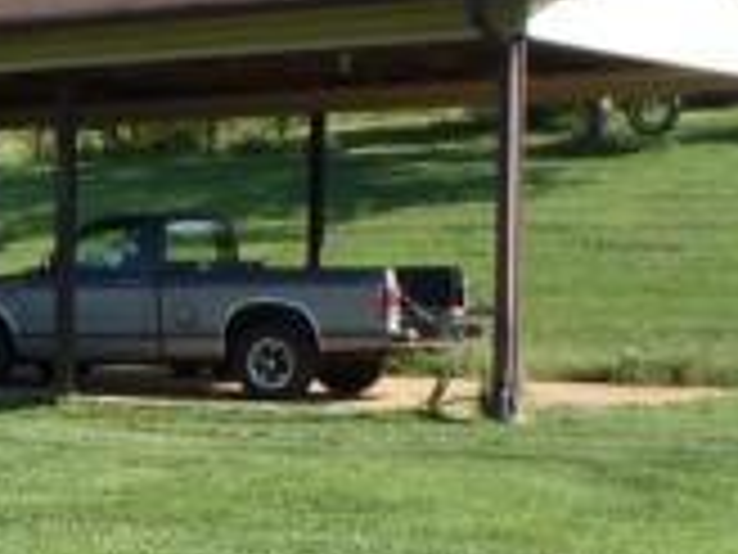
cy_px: 342
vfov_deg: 14.9
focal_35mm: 99
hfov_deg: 16.9
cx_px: -536
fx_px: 2111
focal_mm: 5
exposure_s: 1/200
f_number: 4.5
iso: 80
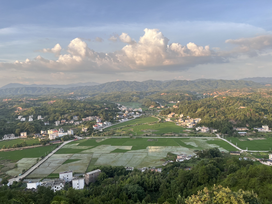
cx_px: 136
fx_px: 204
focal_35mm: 26
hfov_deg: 67.3
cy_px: 102
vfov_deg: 53.1
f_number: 1.6
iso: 50
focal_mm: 5.1
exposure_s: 1/393
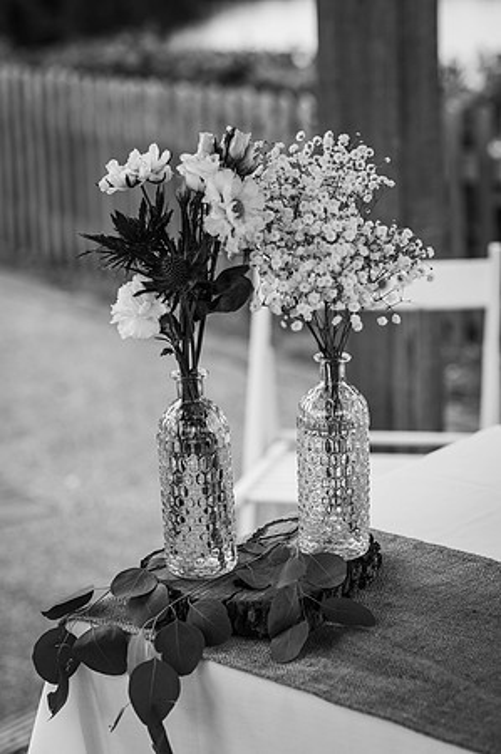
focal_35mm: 85
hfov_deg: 16.0
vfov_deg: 23.9
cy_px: 377
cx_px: 250
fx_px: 1778
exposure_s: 1/400
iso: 100
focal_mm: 85
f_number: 4
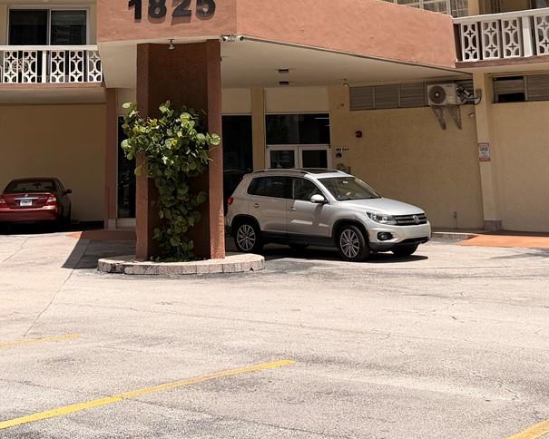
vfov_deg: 23.3
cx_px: 217
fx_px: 1007
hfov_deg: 30.4
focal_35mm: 62
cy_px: -29
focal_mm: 6.76
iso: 80
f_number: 1.78
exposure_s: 1/5319
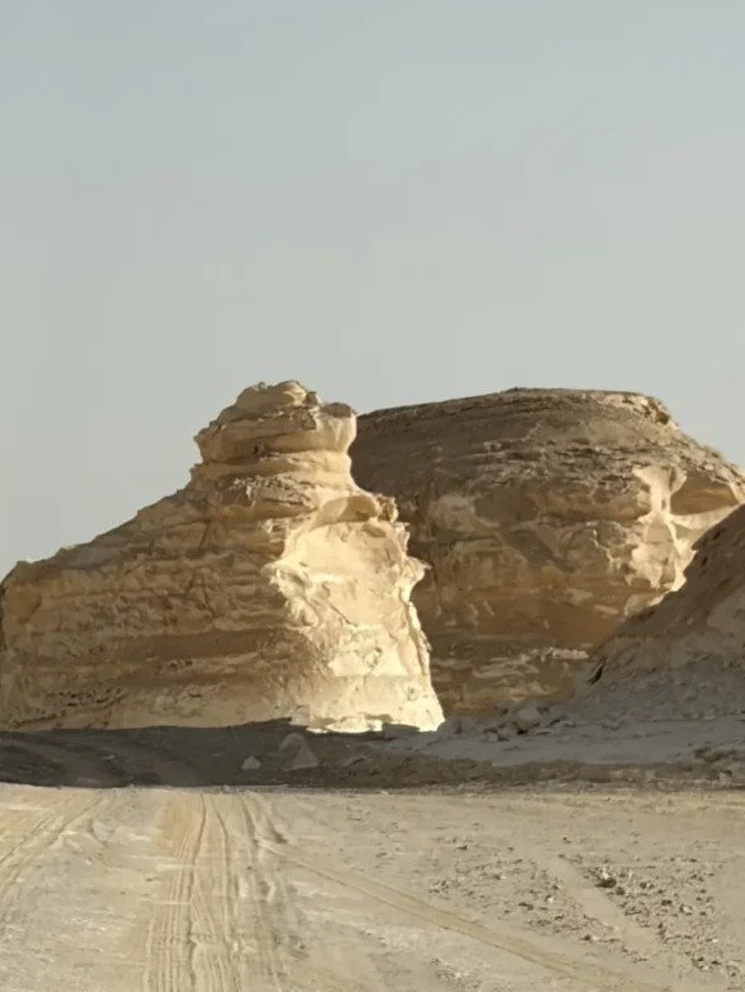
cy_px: 159
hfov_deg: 8.6
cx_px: 132
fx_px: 4963
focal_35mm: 173
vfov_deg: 11.4
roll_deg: -1.6
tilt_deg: +8.3
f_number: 1.6
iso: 40
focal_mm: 5.96
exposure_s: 1/4630
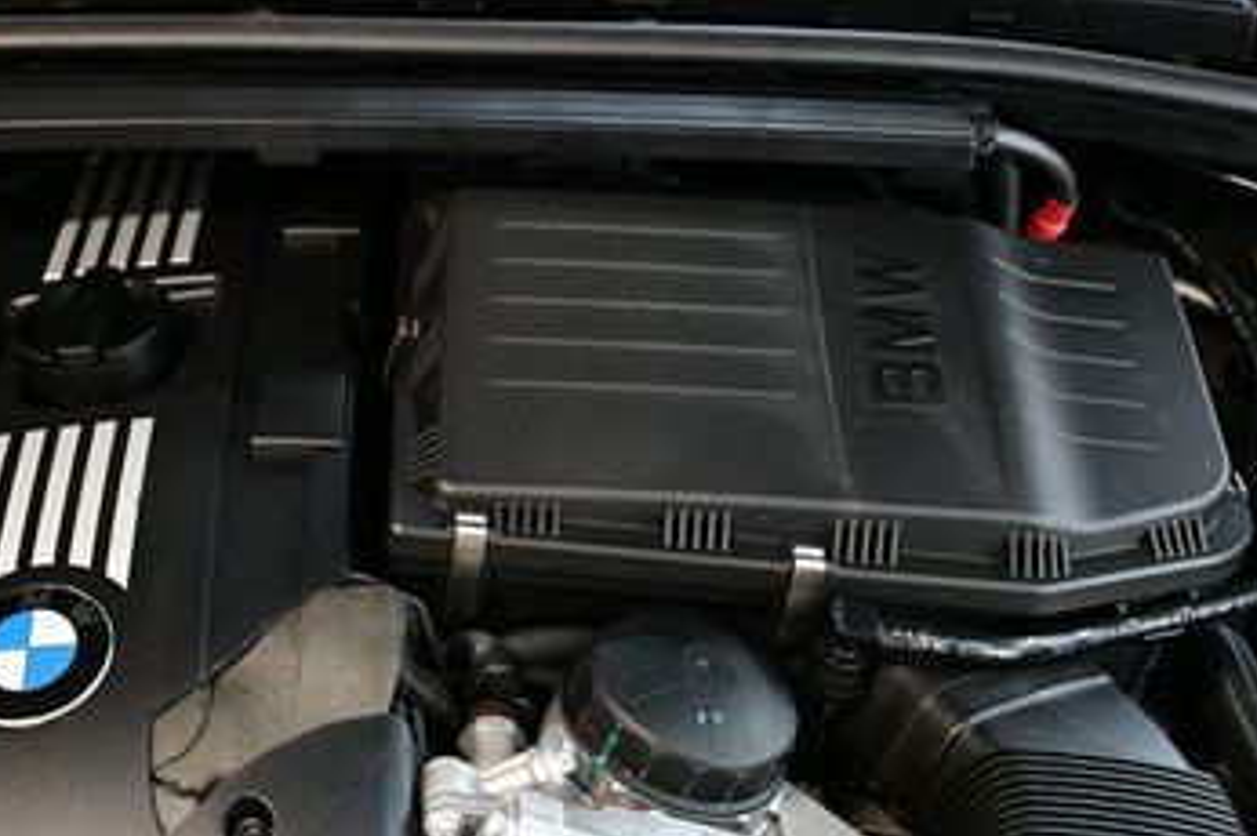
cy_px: 654
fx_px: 2128
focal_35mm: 61
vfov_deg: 22.0
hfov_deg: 32.5
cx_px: 360
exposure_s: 1/60
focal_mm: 22
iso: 3600
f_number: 3.5
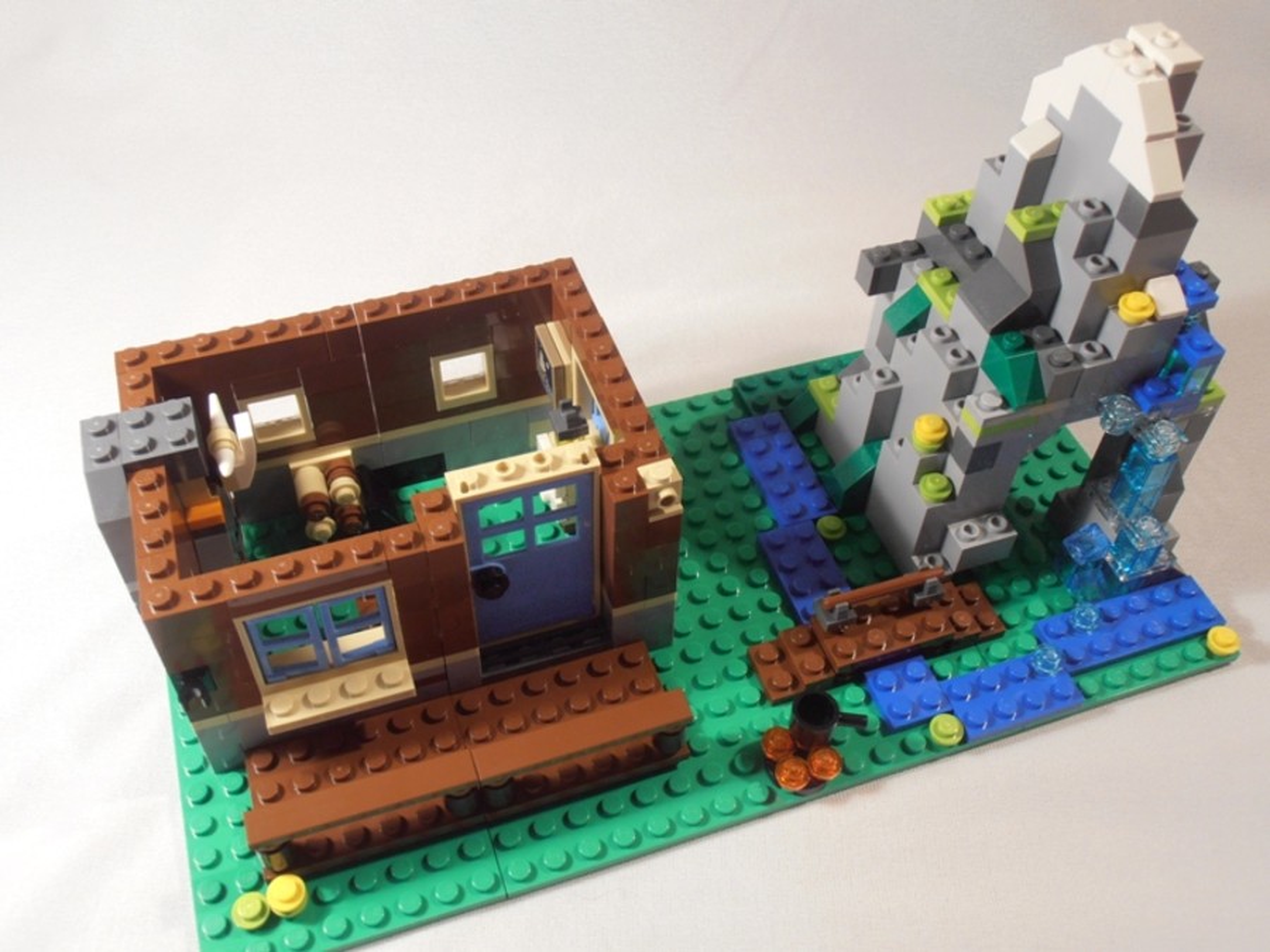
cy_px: 476
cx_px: 635
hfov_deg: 50.1
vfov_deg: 38.7
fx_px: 1357
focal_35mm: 37
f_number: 3.9
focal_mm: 6.61
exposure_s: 1/15
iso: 125
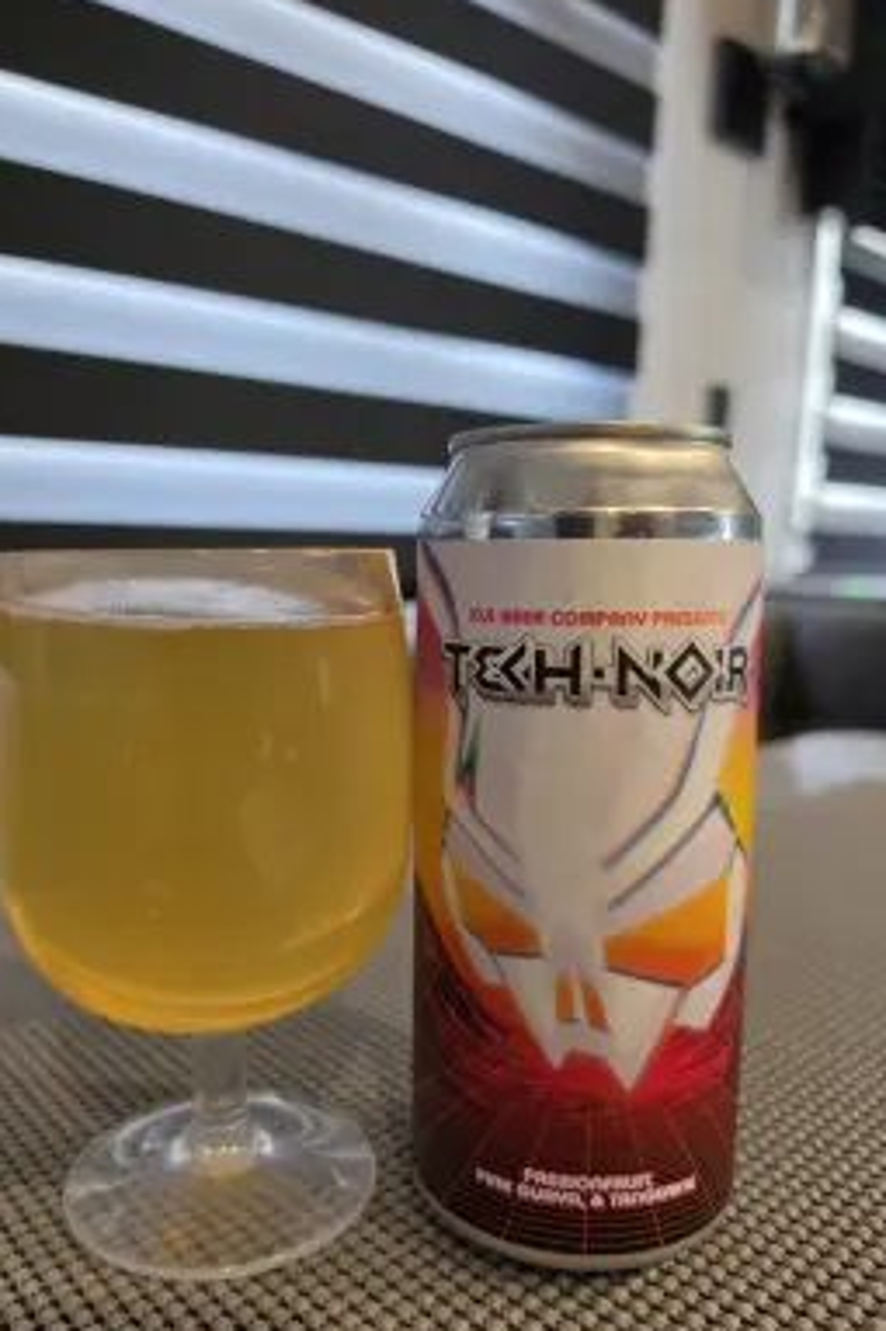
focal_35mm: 25
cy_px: 685
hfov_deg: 51.2
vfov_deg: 71.5
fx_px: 924
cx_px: 407
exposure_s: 1/120
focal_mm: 6.5
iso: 320
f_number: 1.4
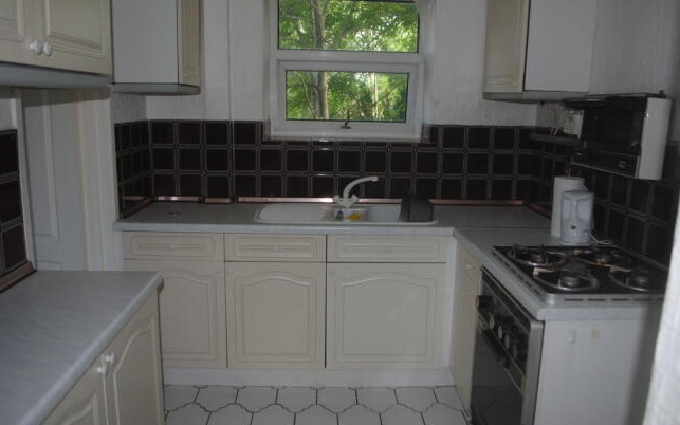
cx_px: 342
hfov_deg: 66.5
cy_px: 206
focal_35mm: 28
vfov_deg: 44.5
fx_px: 519
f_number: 3.5
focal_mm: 18
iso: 200
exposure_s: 1/60
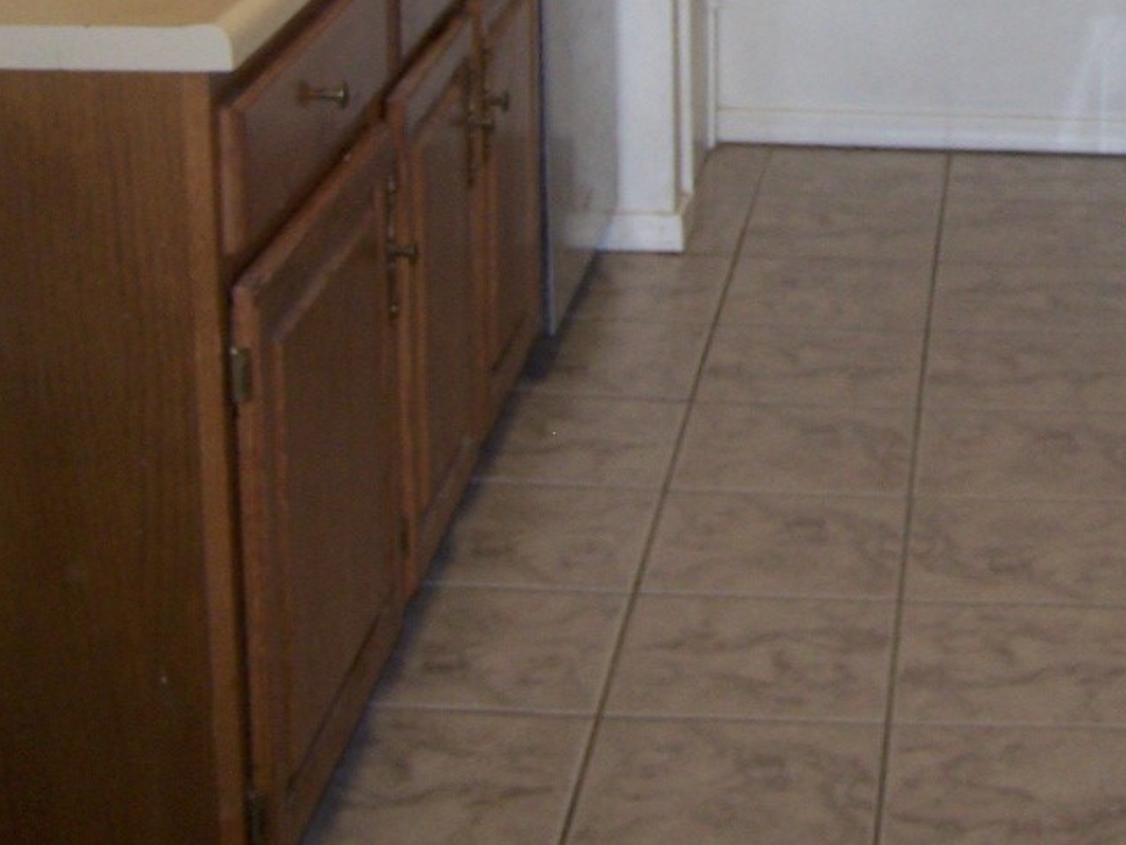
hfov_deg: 20.6
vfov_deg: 15.5
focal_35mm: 92
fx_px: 2993
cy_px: -174
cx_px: 1126
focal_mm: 6.3
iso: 140
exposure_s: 1/60
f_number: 2.8
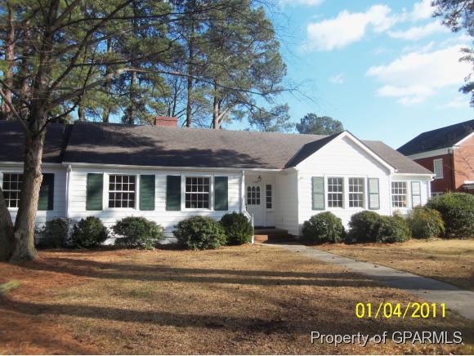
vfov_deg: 49.8
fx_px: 384
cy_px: 178
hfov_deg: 63.4
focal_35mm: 28
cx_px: 237
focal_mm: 5.1
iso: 64
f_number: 3.9
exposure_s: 1/200
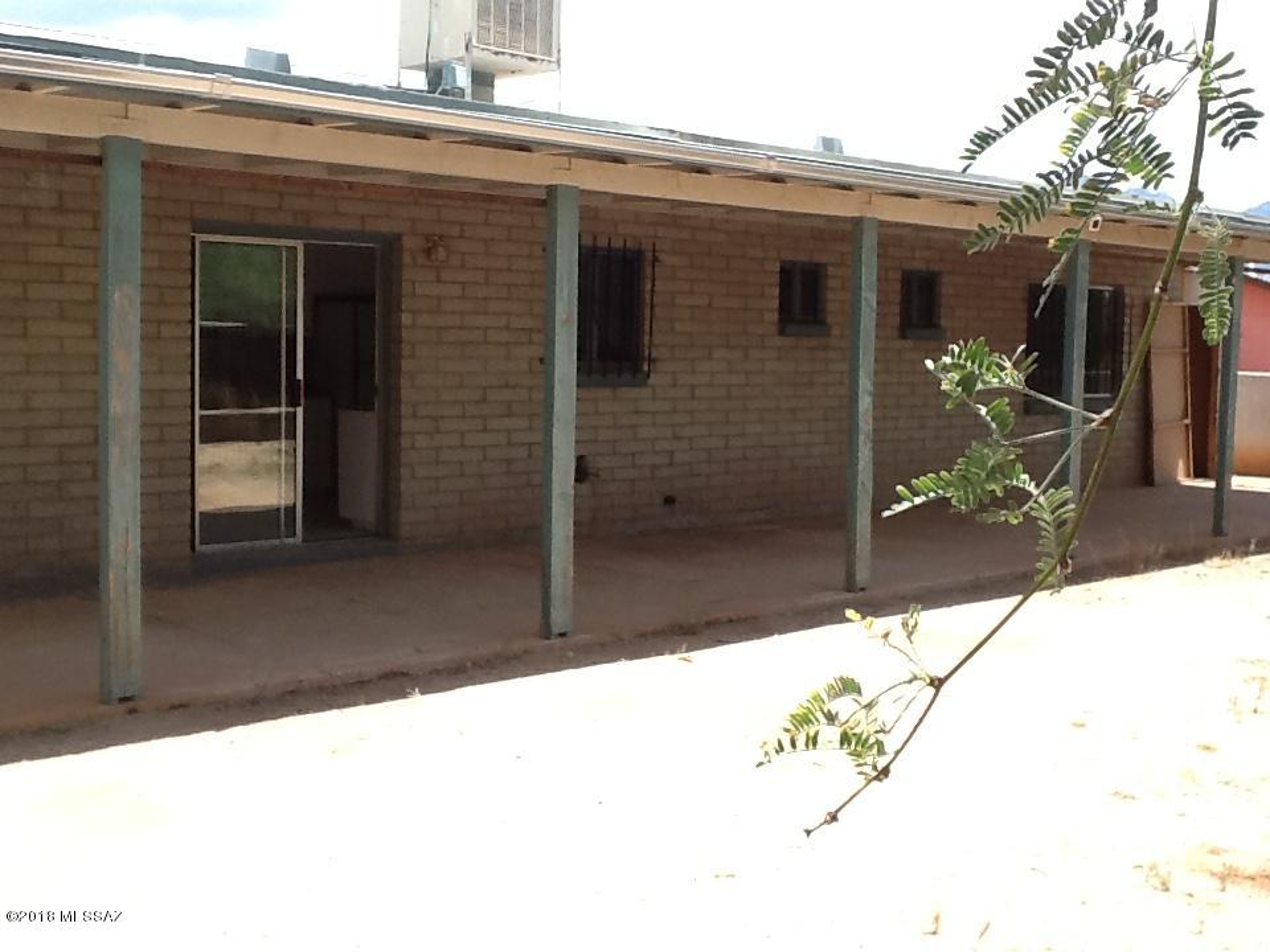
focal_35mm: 44
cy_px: 476
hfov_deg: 42.9
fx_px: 1614
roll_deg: -0.4
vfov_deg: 32.9
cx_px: 635
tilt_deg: -4.3
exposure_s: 1/668
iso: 40
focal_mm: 2.03
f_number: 2.4
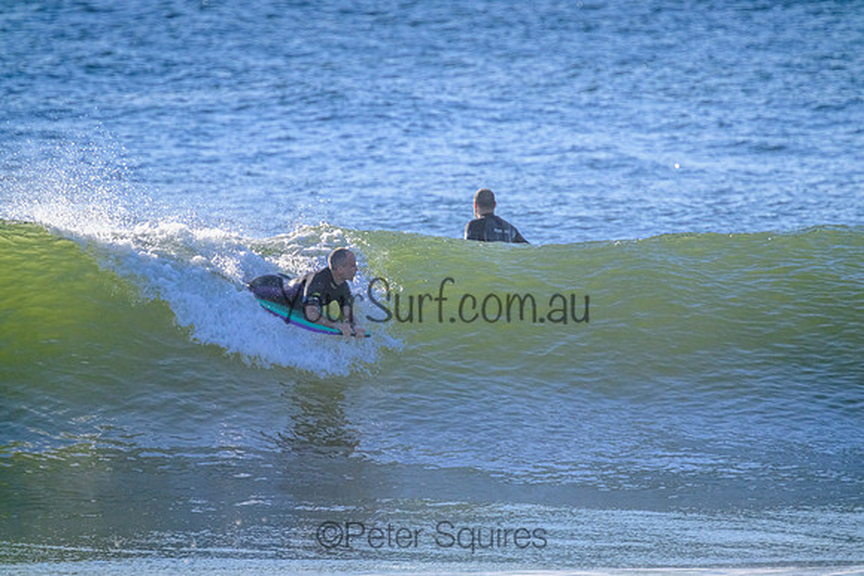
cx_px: 432
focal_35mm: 800
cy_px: 288
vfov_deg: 1.7
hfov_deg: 2.6
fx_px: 19204
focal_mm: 800
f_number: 11
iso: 1250
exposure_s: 1/2000
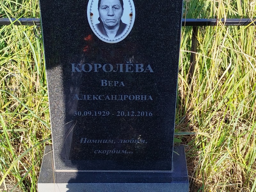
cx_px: 128
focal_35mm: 69
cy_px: 96
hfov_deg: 28.2
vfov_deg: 21.3
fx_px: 510
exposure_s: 1/425
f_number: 1.7
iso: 50
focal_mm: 5.31
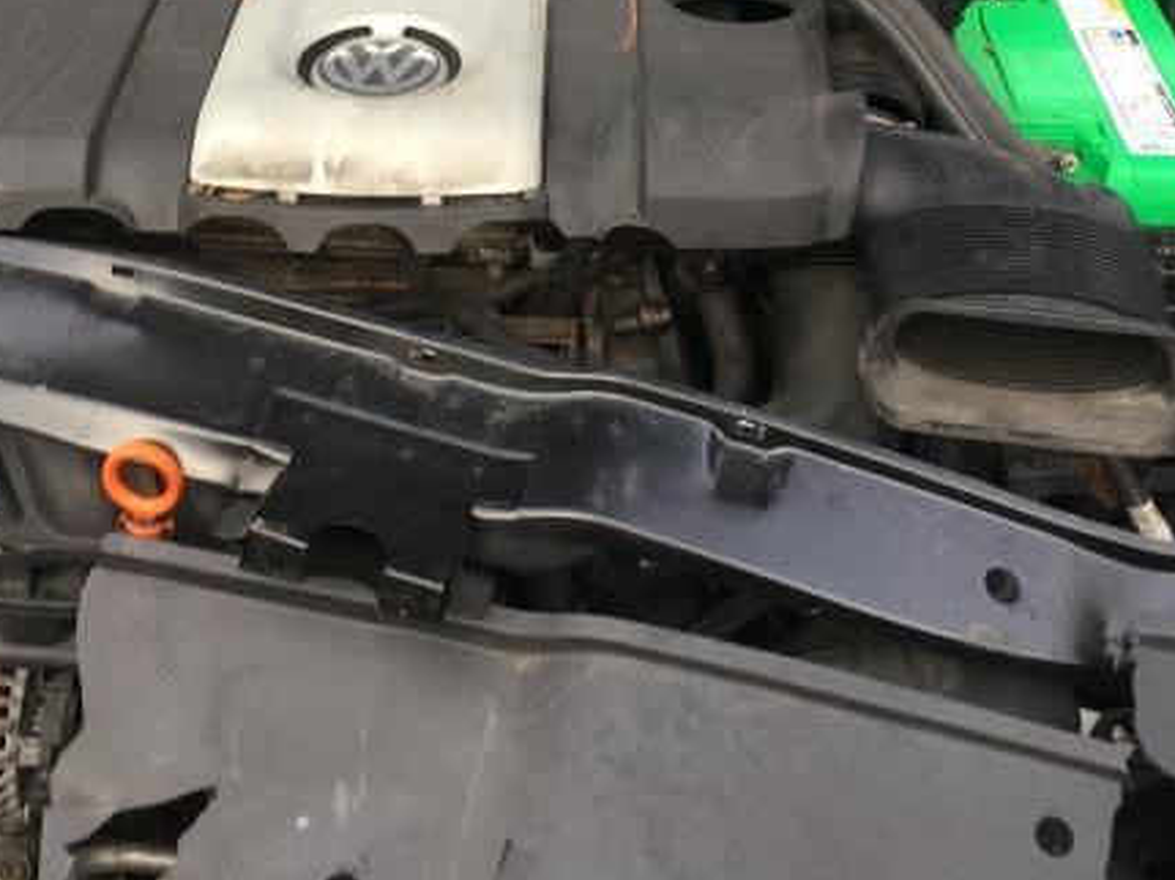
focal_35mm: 54
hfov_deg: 35.3
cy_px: 63
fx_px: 1832
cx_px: 418
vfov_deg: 26.0
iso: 32
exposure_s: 1/120
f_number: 2.2
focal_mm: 4.15
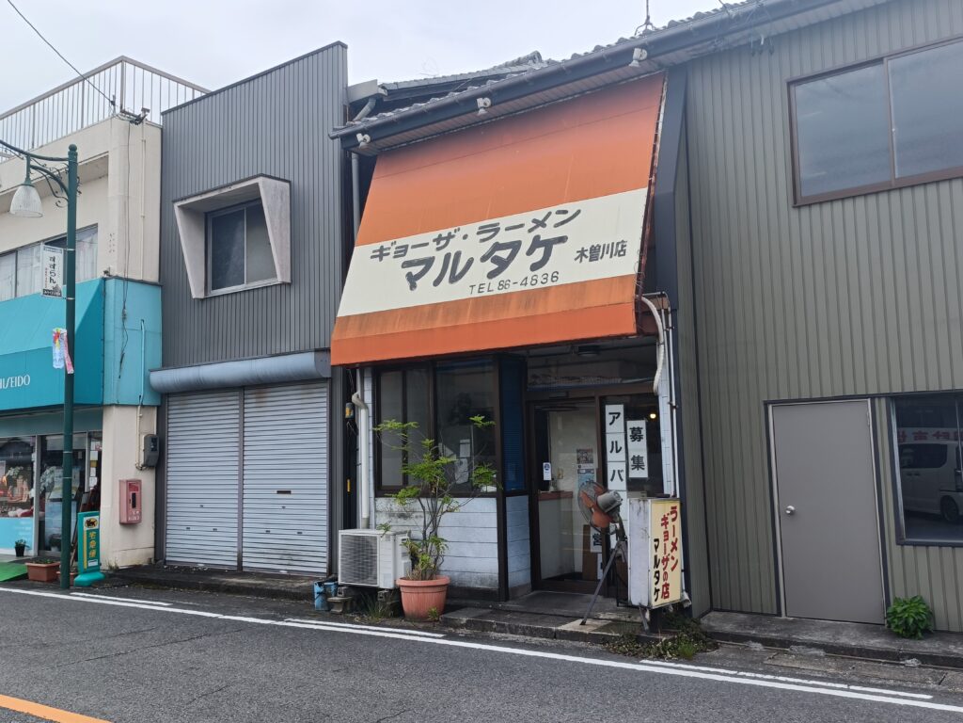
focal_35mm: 31
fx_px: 862
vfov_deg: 45.4
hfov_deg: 58.4
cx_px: 482
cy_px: 362
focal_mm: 4.7
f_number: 1.7
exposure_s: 1/484
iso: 50
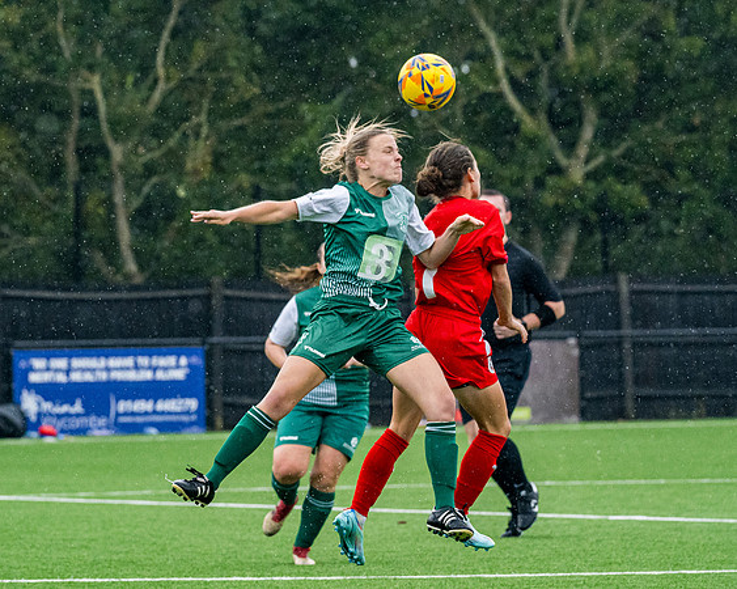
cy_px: 218
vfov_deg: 5.1
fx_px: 6603
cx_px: 327
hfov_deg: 6.4
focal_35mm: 303
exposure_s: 1/1600
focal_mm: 135
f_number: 4
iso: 1250
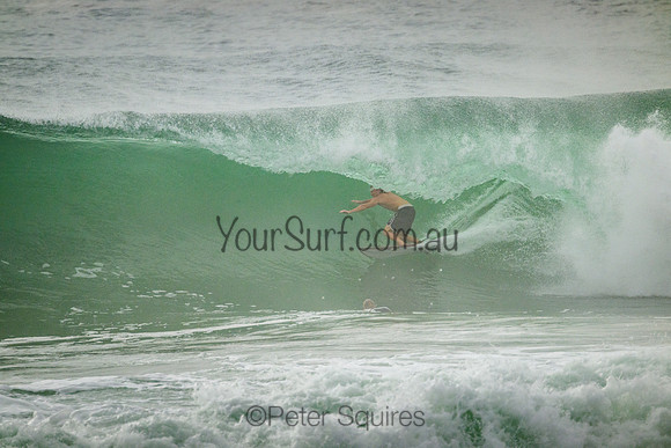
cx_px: 336
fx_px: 14914
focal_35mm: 800
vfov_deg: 1.7
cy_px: 224
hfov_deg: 2.6
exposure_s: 1/2500
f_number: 11
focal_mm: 800
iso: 1600
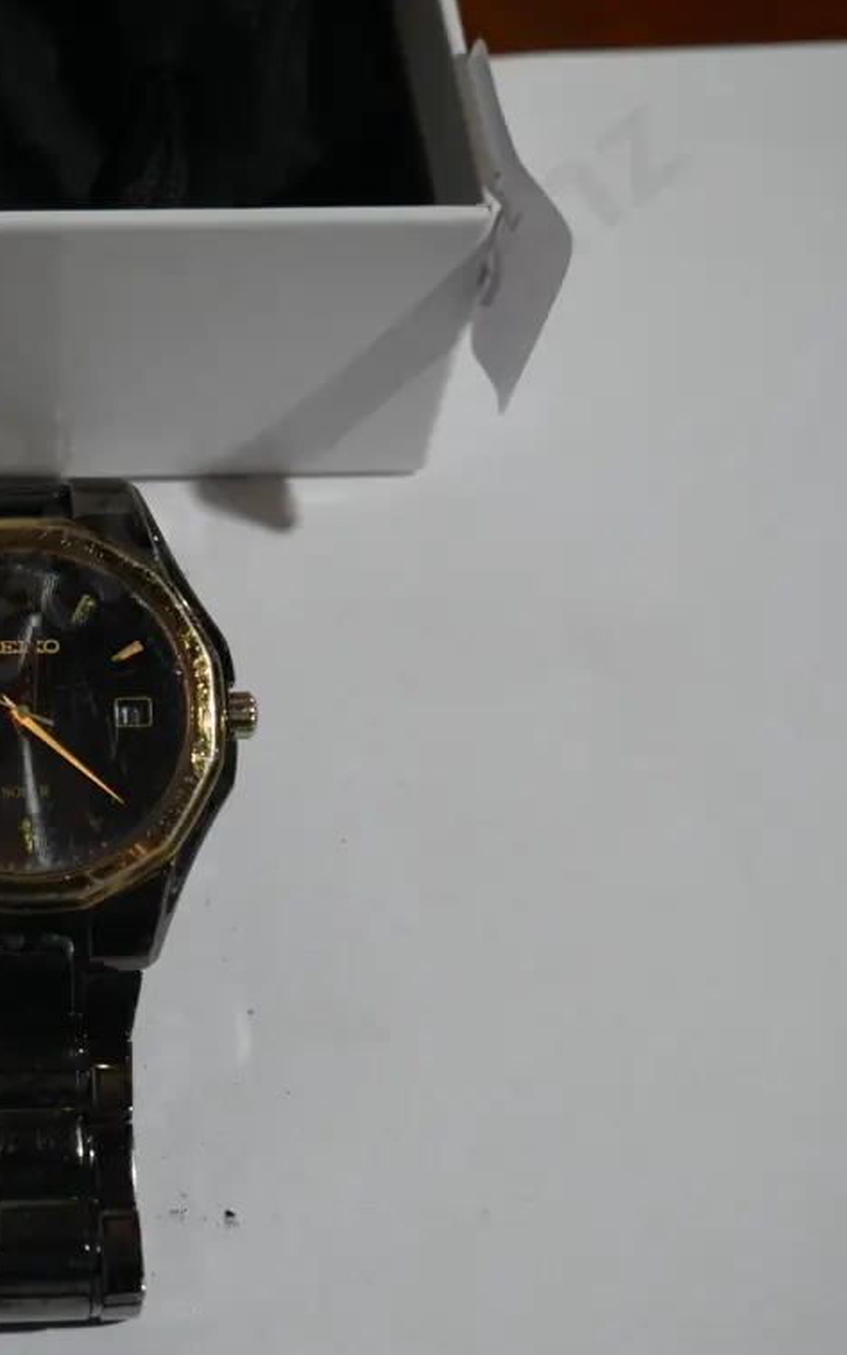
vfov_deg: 31.1
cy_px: 685
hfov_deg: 19.0
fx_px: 2438
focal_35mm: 66
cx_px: -68
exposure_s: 1/60
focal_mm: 23
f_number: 5.1
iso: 250
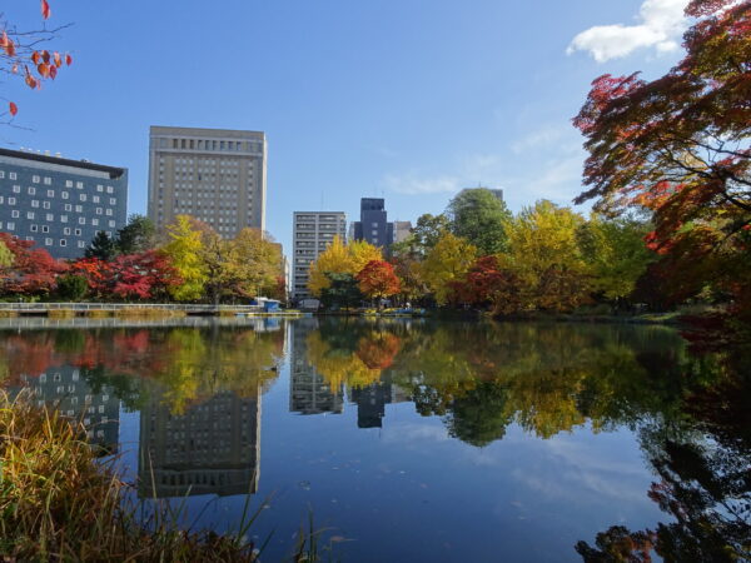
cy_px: 282
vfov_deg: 56.8
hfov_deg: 71.6
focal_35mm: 24
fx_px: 521
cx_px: 376
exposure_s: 1/400
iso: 80
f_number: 4
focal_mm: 4.1
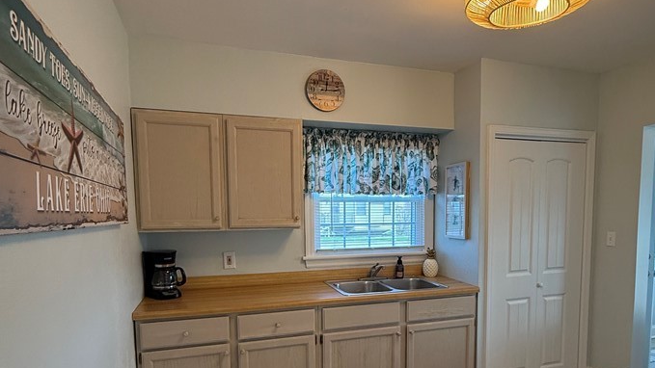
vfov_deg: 48.5
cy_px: 250
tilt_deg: -3.3
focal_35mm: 23
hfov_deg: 78.7
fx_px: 399
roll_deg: -0.1
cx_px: 340
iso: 200
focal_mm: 2.22
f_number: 2.2
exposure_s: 1/120
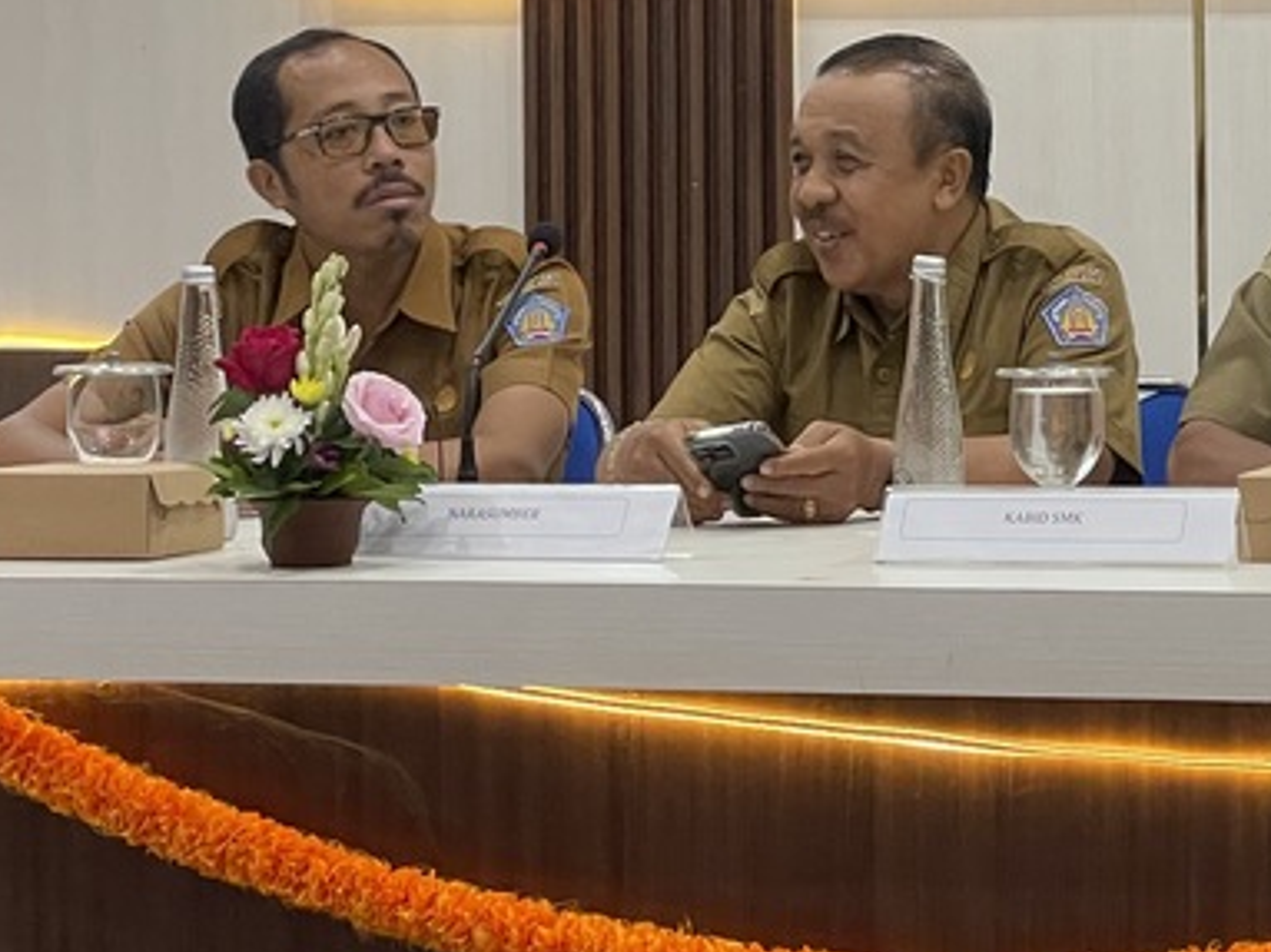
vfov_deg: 10.8
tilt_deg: +0.3
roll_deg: +0.8
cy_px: 189
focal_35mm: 137
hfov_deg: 14.1
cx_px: 1420
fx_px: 5029
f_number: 2
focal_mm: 6
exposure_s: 1/50
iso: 200
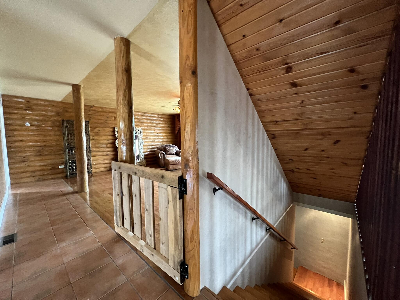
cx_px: 200
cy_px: 150
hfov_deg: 106.2
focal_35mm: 13
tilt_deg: -4.2
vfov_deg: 89.9
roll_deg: +0.5
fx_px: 150
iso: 640
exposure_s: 1/60
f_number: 1.8
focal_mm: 1.57
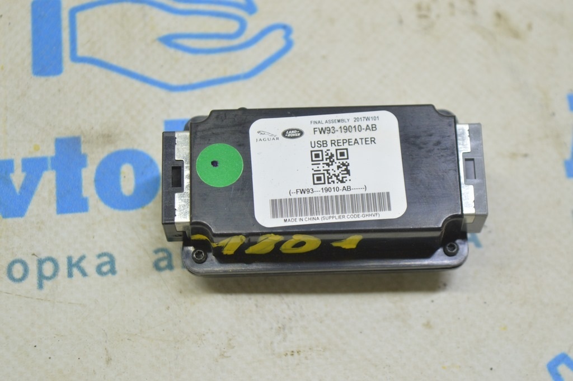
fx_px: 1312
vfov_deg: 16.5
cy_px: 190
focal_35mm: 82
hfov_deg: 24.6
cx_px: 286
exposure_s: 1/20
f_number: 5.6
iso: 400
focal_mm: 55
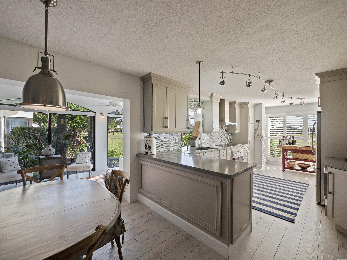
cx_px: 174
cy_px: 130
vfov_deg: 85.7
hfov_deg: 102.1
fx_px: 140
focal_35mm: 14
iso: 800
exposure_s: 1/60
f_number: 4
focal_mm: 7
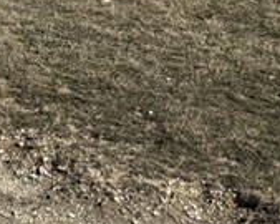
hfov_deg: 10.4
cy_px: -367
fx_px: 1176
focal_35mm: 142
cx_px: -522
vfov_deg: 9.3
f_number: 1.78
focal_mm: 6.76
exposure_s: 1/6711
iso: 80
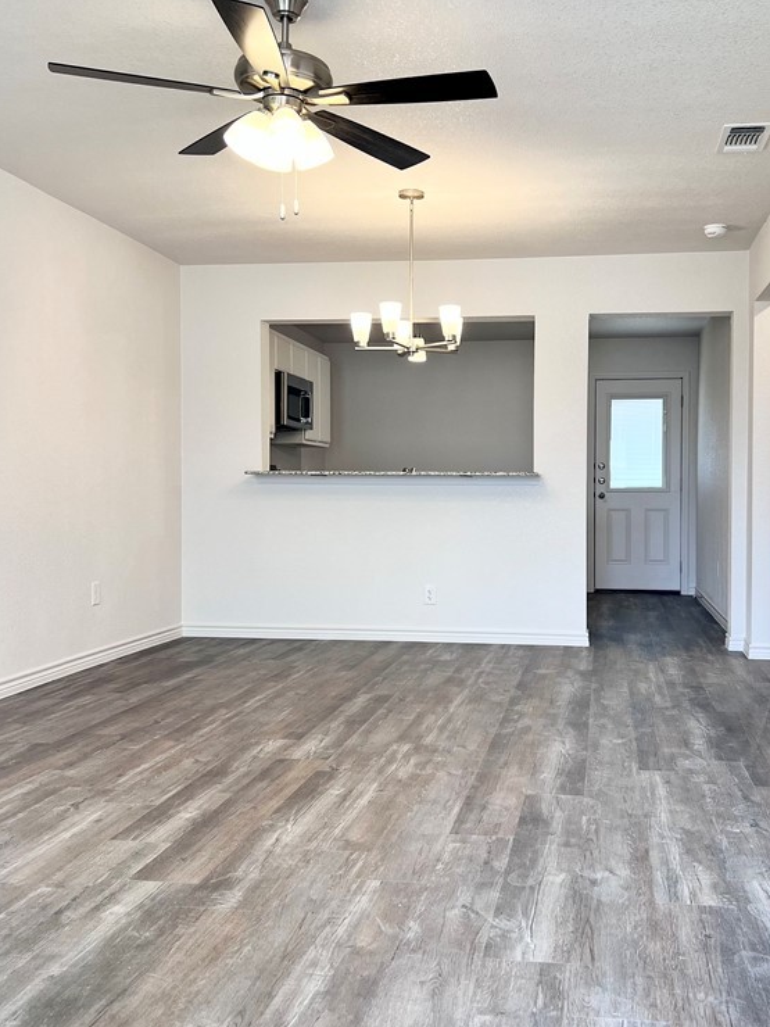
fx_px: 1068
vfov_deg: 51.4
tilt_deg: -0.7
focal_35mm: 36
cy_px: 509
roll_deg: -0.6
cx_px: 461
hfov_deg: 39.5
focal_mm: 5.7
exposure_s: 1/143
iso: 64
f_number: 1.5
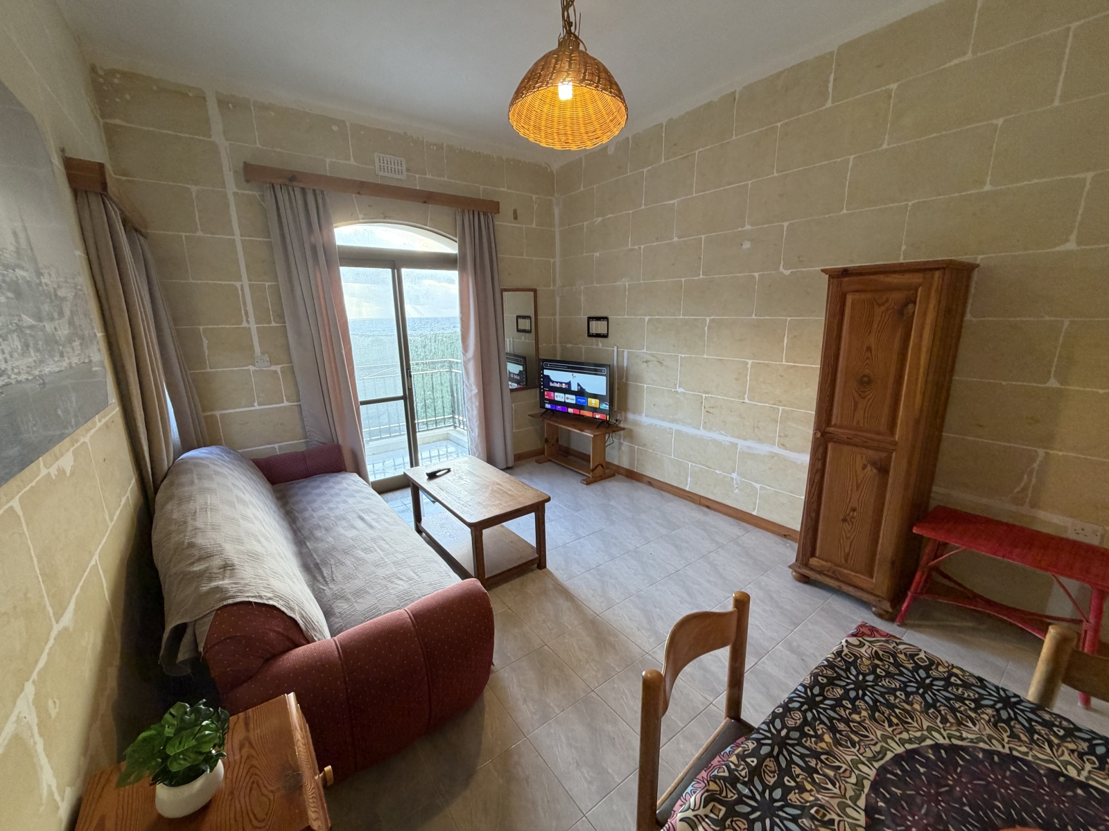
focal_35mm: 14
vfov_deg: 85.7
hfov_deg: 102.1
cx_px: 554
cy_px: 416
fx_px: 449
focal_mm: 2.22
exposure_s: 1/50
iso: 200
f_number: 2.2
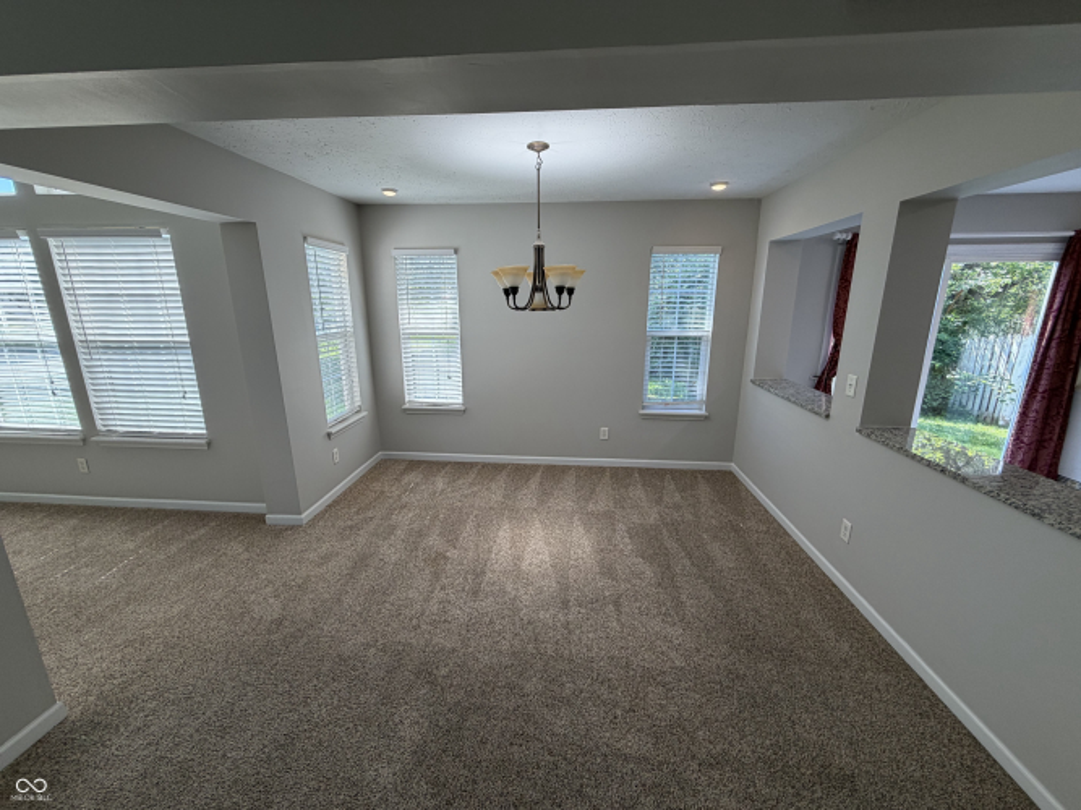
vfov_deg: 85.7
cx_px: 540
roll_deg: -2.3
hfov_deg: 102.1
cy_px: 405
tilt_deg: -10.4
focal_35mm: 14
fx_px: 437
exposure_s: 1/120
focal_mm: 2.22
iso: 64
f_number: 2.2
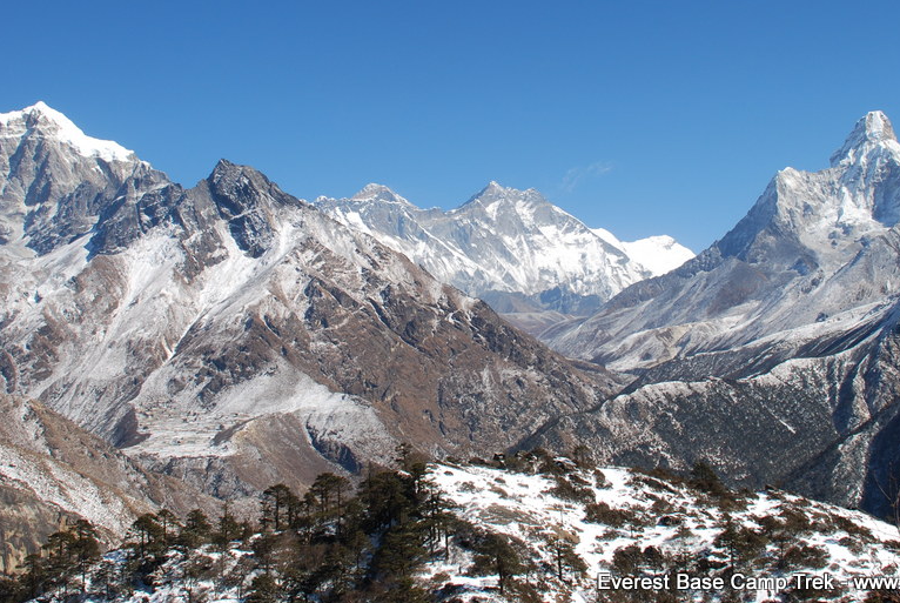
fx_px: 1177
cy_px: 223
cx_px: 508
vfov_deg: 28.6
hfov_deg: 41.8
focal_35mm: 47
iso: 100
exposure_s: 1/320
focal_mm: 24
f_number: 8
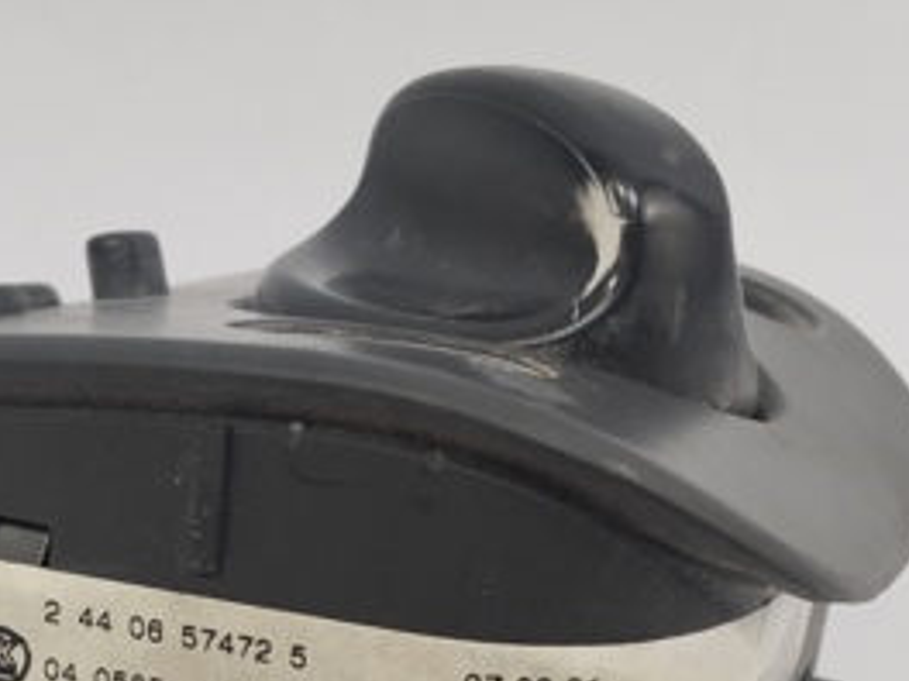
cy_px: 598
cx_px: 454
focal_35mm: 63
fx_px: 1654
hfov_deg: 30.7
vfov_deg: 22.8
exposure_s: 1/128
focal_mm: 2.78
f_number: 2
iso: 50
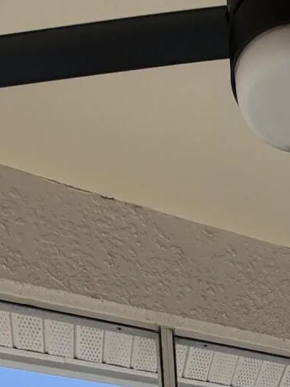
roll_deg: +1.1
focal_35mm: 55
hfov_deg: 24.2
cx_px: 345
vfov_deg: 21.1
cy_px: 719
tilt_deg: -10.1
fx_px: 614
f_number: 2.2
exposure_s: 1/569
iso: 40
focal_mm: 2.22
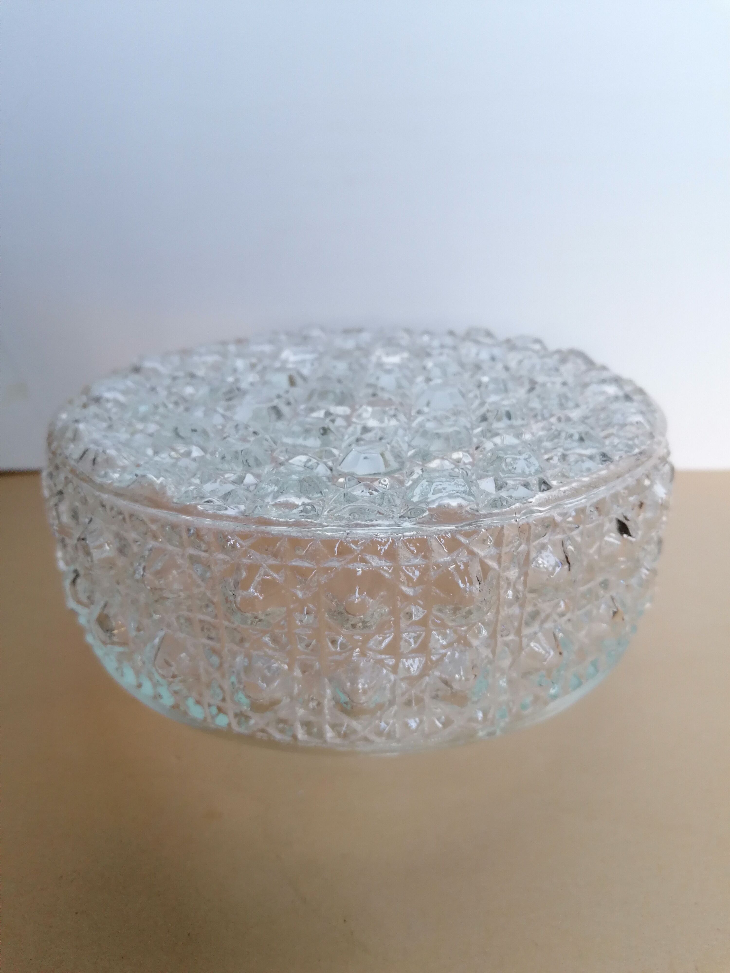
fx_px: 759
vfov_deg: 65.3
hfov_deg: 51.4
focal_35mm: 27
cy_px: 486
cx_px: 365
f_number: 1.8
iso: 160
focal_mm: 4.75
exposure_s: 1/50
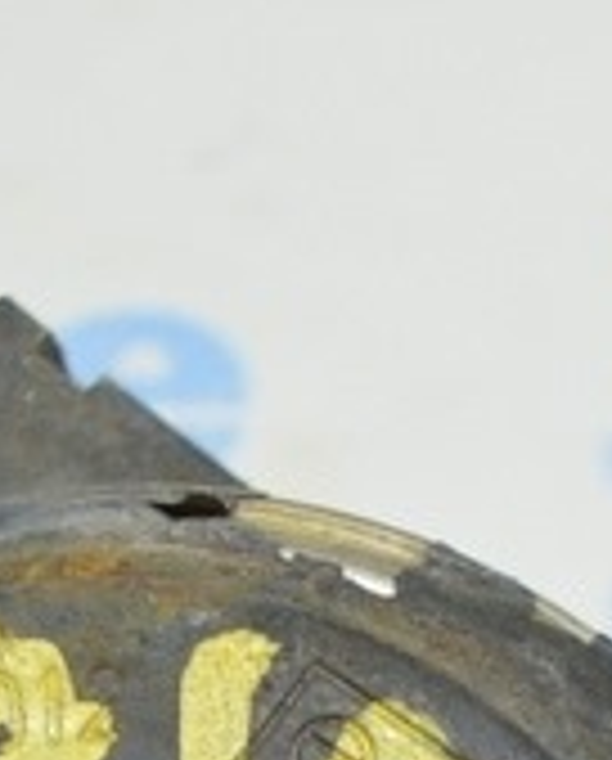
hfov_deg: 10.1
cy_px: 1459
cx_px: 446
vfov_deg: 11.5
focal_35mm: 153
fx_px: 3452
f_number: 3.5
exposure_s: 1/60
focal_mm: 18
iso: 400
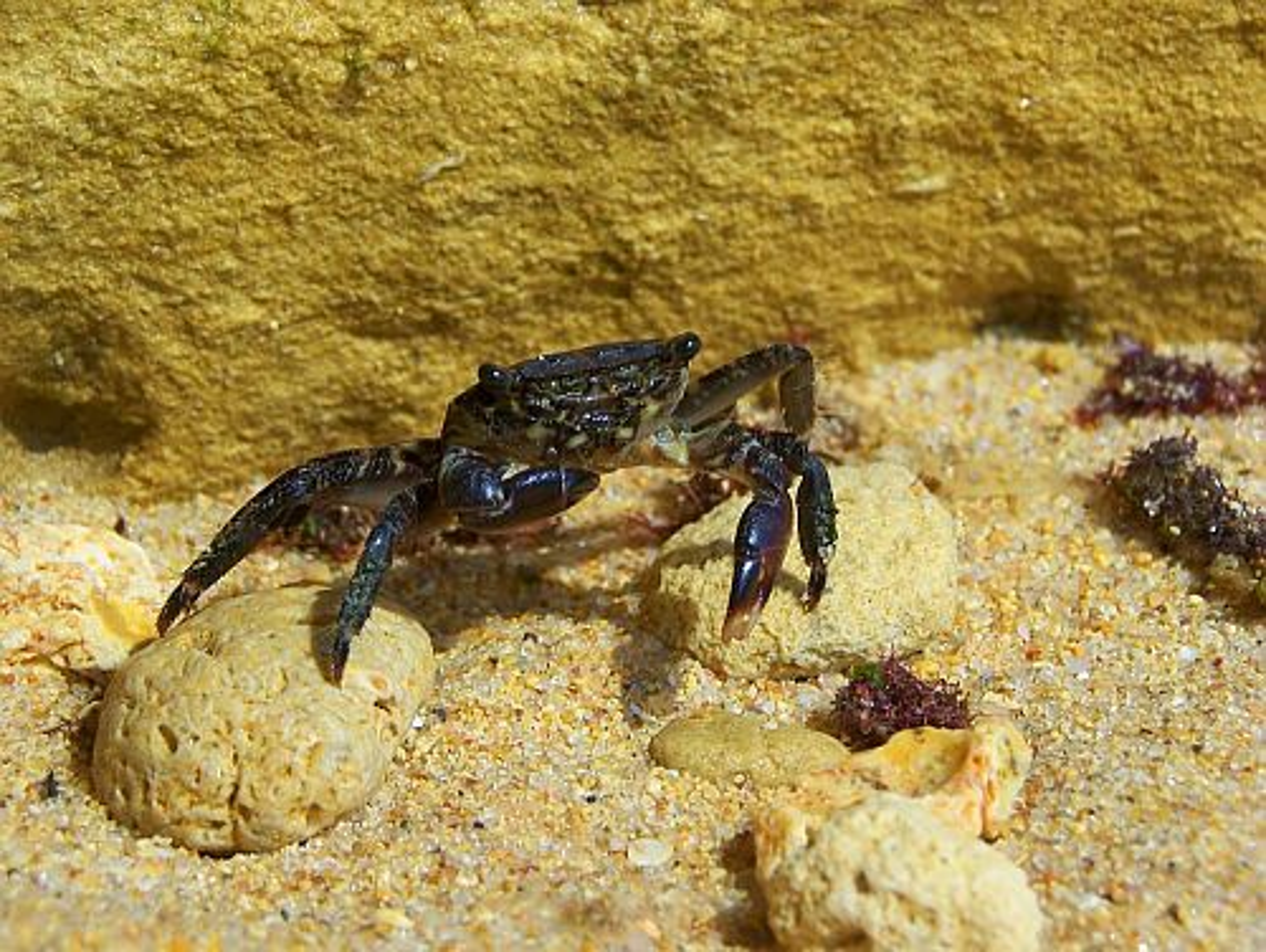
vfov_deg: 14.1
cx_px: 633
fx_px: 3844
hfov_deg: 18.7
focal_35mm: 105
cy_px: 476
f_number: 4.5
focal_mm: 17.5
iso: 80
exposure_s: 1/800
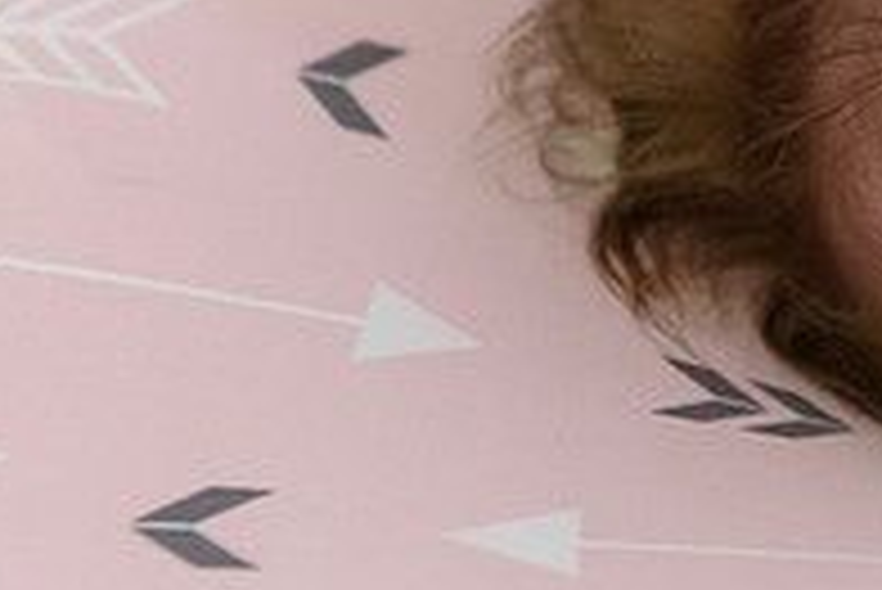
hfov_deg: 10.7
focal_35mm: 189
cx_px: 1096
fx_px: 4634
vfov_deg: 7.3
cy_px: 65
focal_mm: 56
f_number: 3.2
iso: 1600
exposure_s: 1/125
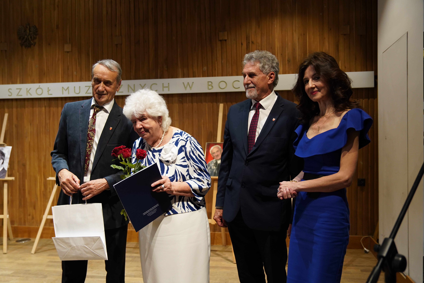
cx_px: 212
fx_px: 353
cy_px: 142
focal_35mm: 30
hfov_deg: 61.9
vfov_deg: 43.6
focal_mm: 30
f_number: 2.8
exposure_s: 1/200
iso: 2000
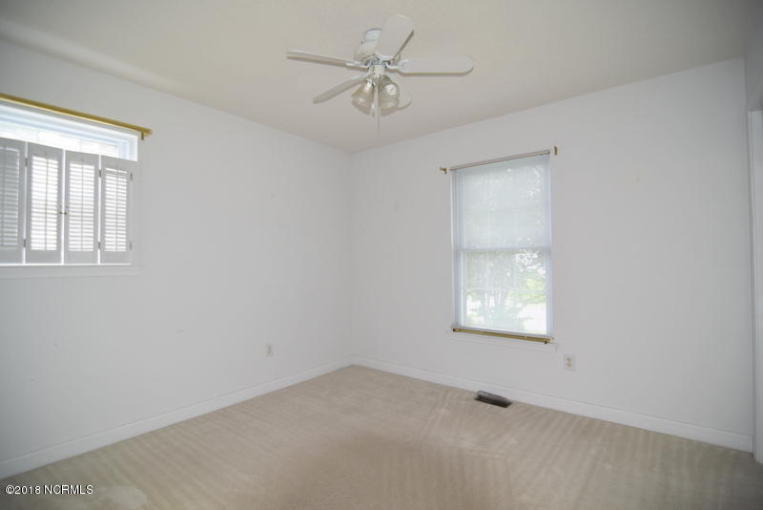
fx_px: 350
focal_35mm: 16
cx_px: 382
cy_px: 255
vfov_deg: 72.1
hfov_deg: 95.0
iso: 400
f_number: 2.8
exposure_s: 1/100
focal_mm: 11
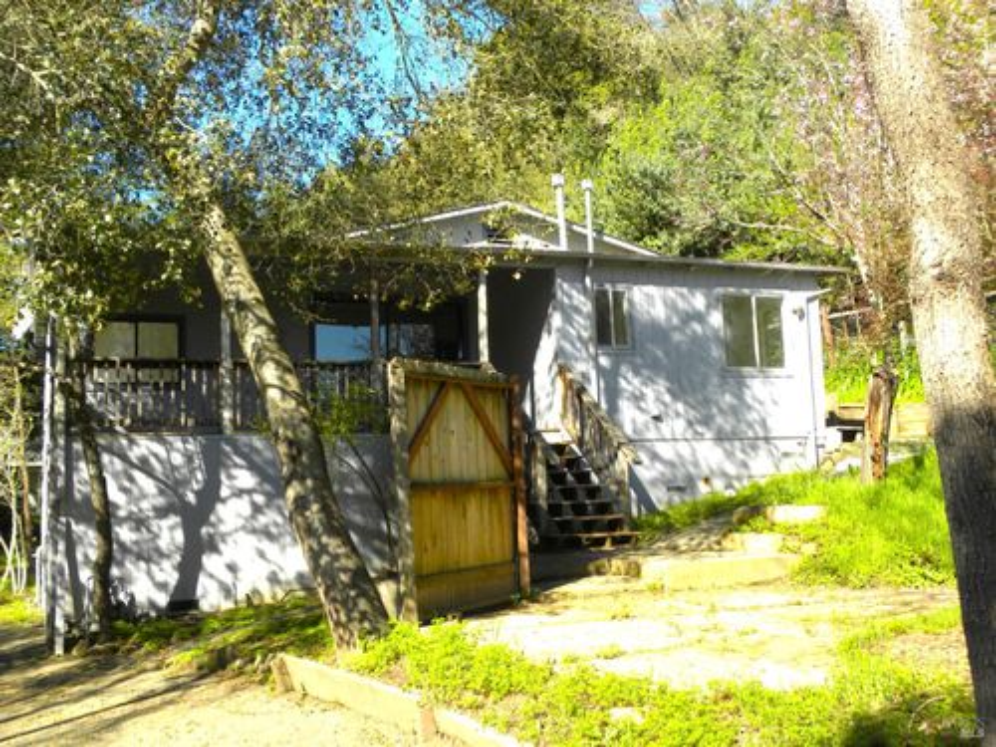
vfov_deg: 38.7
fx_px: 1065
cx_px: 498
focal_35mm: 37
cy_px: 374
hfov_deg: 50.1
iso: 64
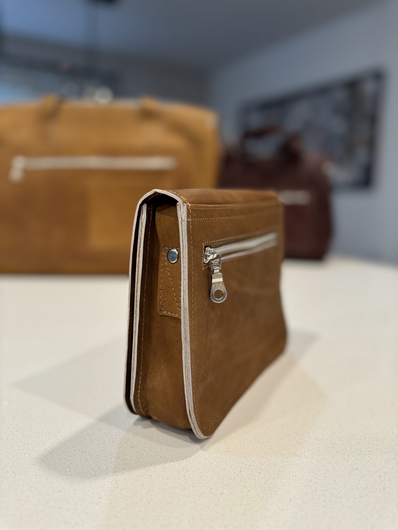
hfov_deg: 56.8
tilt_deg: -11.1
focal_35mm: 24
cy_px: 265
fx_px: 368
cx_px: 199
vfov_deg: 71.6
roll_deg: -0.4
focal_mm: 6.76
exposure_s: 1/60
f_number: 1.78
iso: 160
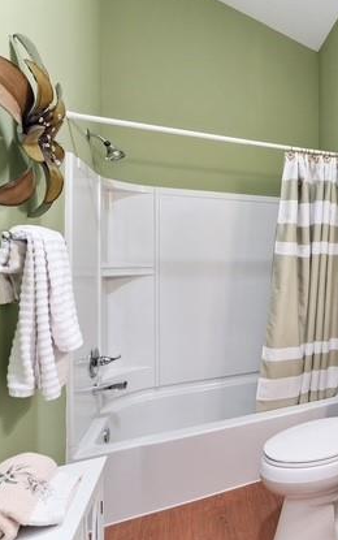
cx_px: 370
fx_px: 324
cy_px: 269
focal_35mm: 22
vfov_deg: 79.6
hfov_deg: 43.1
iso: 250
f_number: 7.1
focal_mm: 14
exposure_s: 1/3
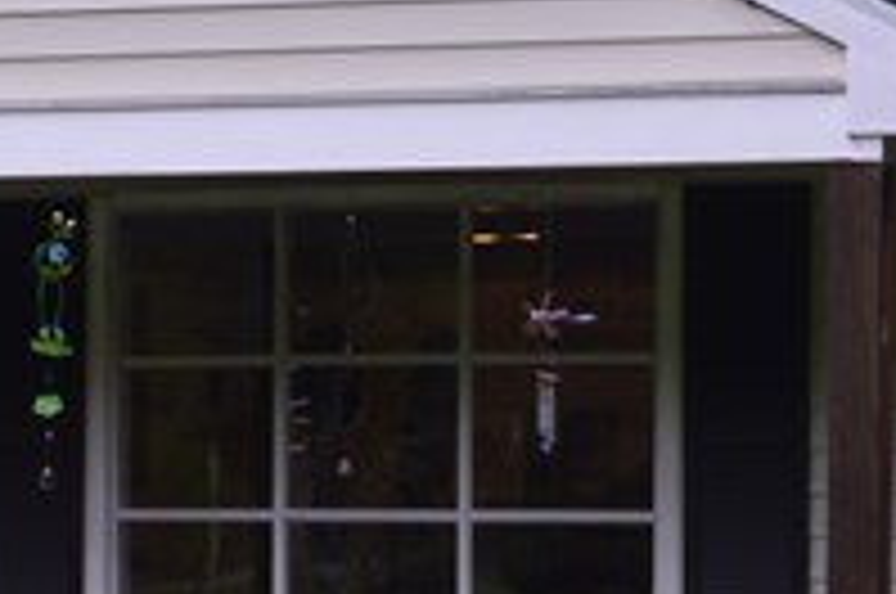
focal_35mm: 213
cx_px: -628
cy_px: 580
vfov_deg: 6.4
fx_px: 5293
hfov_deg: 9.3
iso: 200
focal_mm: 26
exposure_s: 1/125
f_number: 5.6
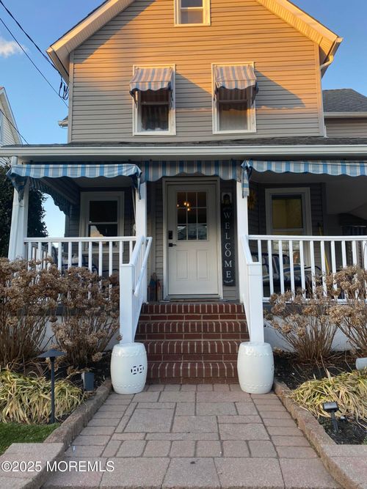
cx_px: 184
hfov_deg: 53.0
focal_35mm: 26
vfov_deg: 67.3
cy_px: 244
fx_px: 368
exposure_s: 1/135
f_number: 1.8
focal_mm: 4.25
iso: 32
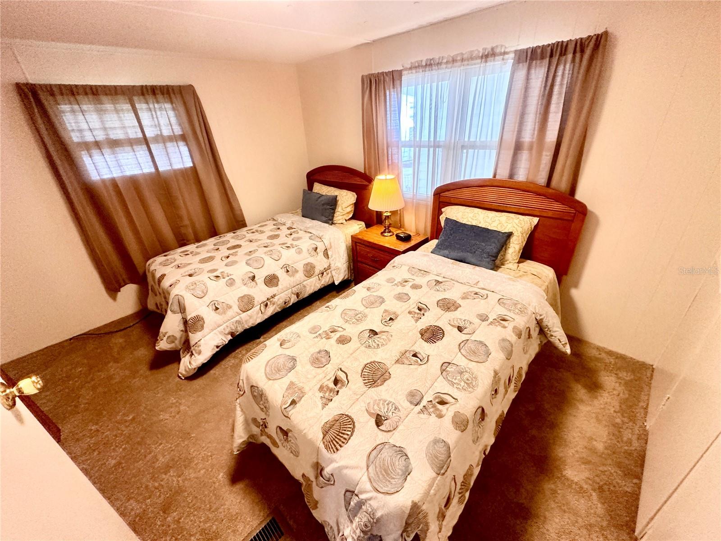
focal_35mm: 14
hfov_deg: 102.1
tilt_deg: -27.6
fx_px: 292
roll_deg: +2.9
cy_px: 270
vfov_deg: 85.7
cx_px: 360
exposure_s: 1/120
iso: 320
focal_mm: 2.22
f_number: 2.2
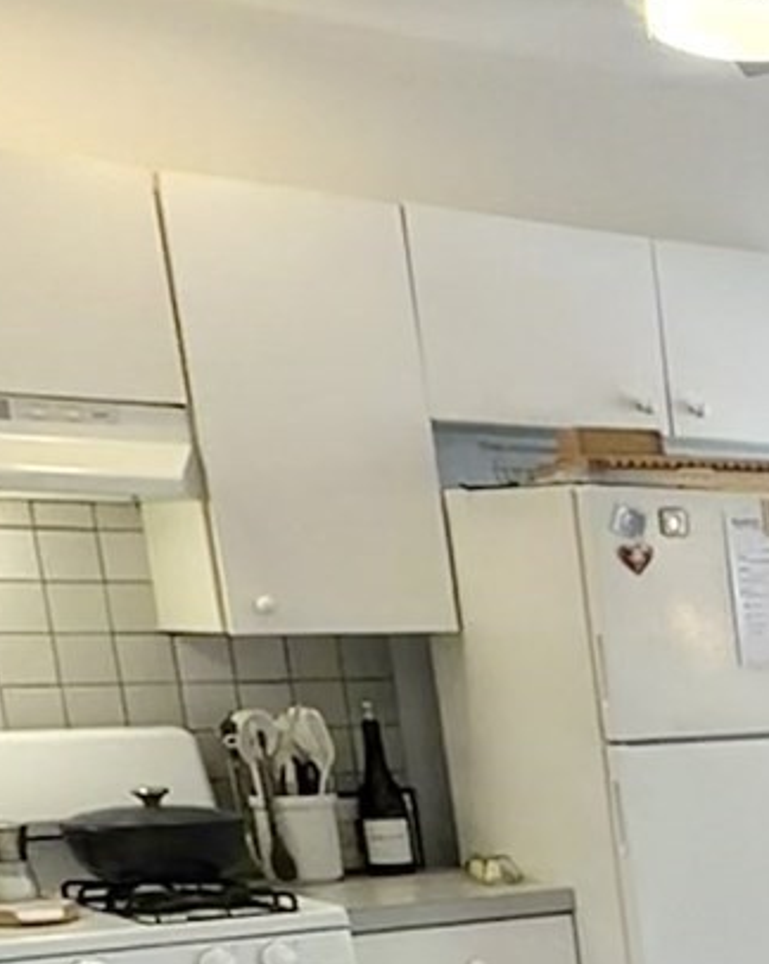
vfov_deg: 25.1
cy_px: 1125
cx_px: 1730
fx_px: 1966
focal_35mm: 69
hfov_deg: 15.3
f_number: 2.2
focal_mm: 2.22
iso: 160
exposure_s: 1/120
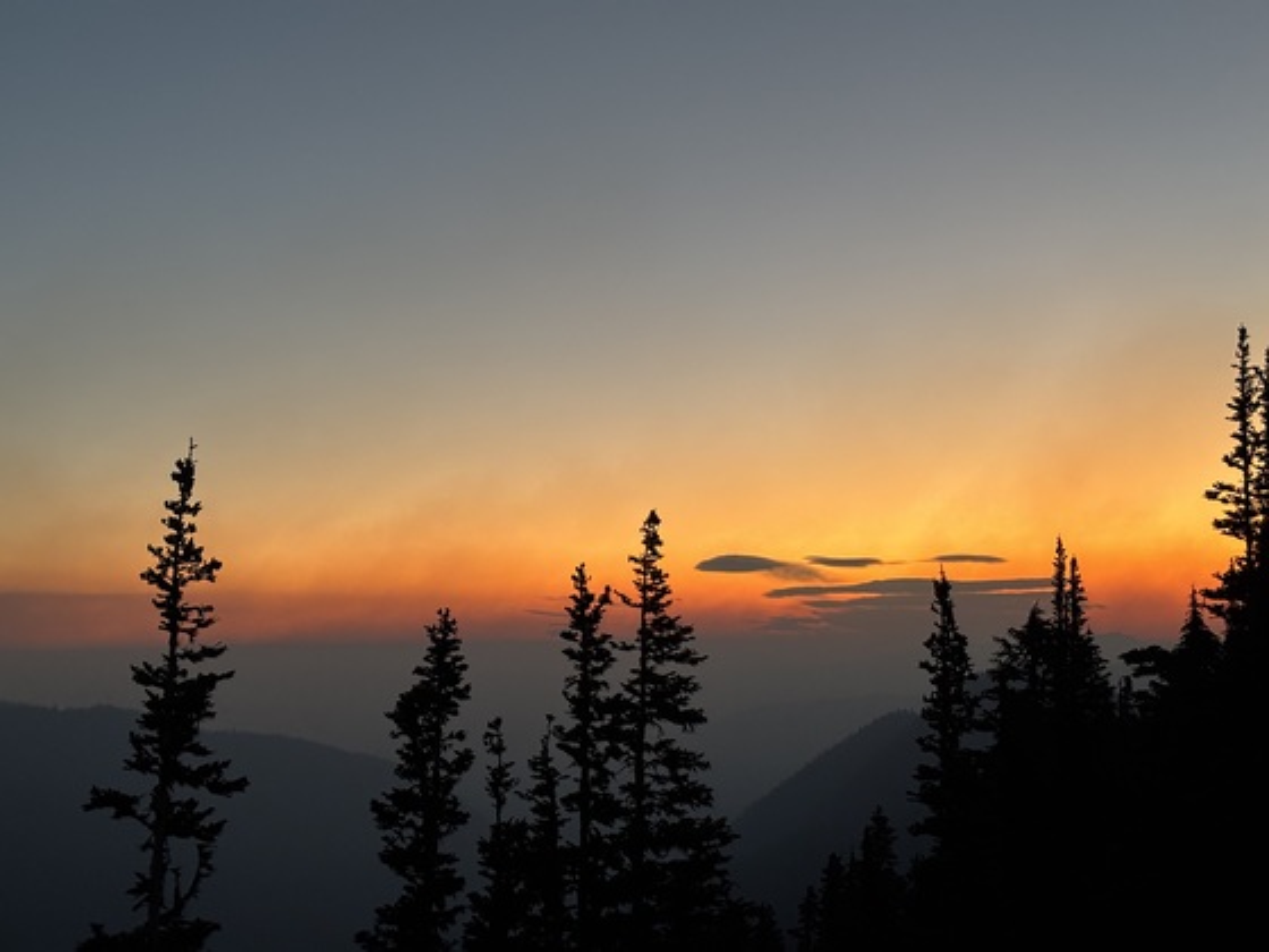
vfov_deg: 28.0
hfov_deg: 36.8
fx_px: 1906
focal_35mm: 52
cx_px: 634
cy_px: 476
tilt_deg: +8.1
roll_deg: +1.3
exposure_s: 1/60
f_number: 1.6
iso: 125
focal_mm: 5.96
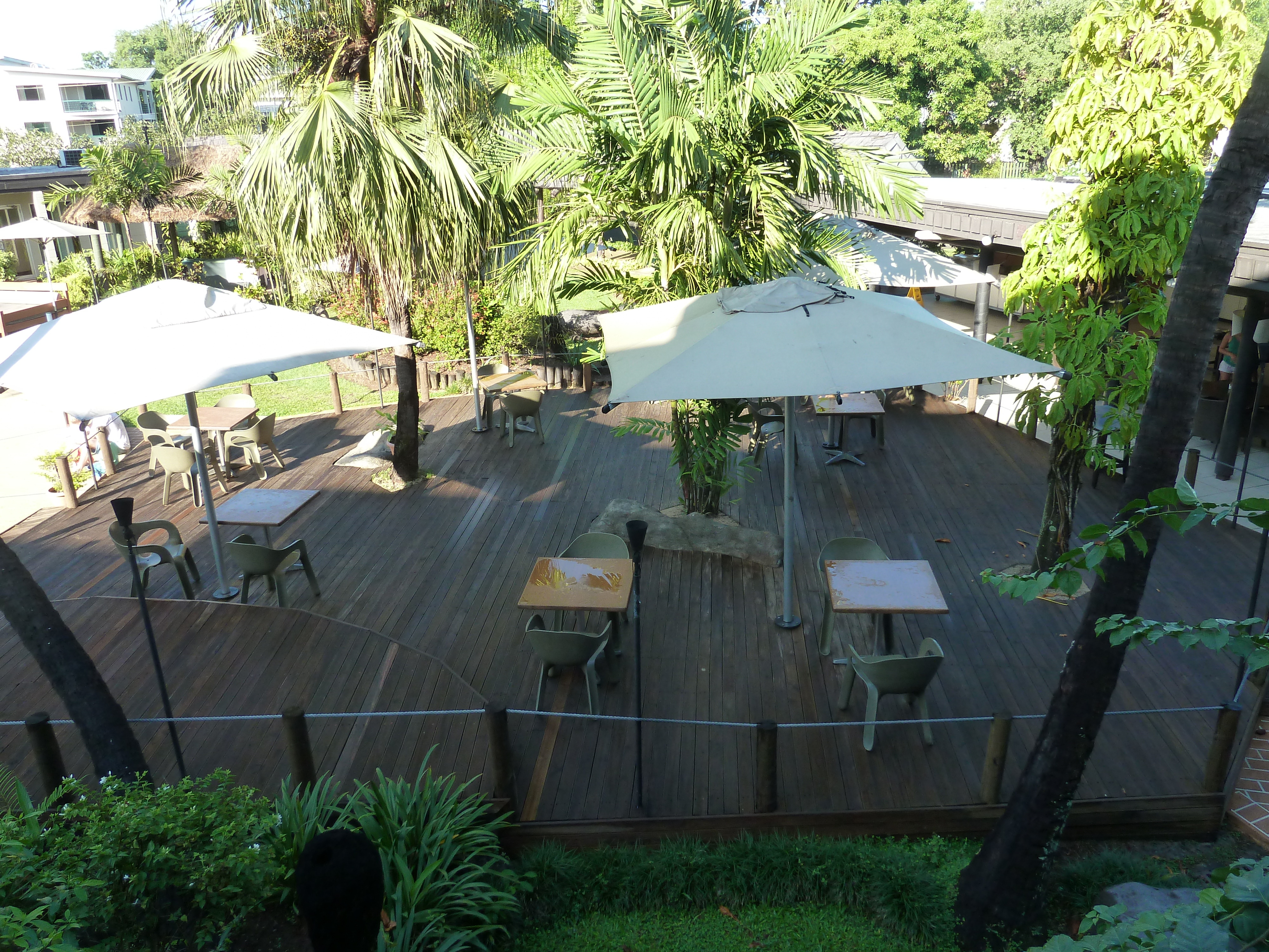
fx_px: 916
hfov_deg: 69.4
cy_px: 476
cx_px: 634
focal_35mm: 25
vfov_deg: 54.9
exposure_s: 1/125
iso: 125
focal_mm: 4.1
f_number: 3.5
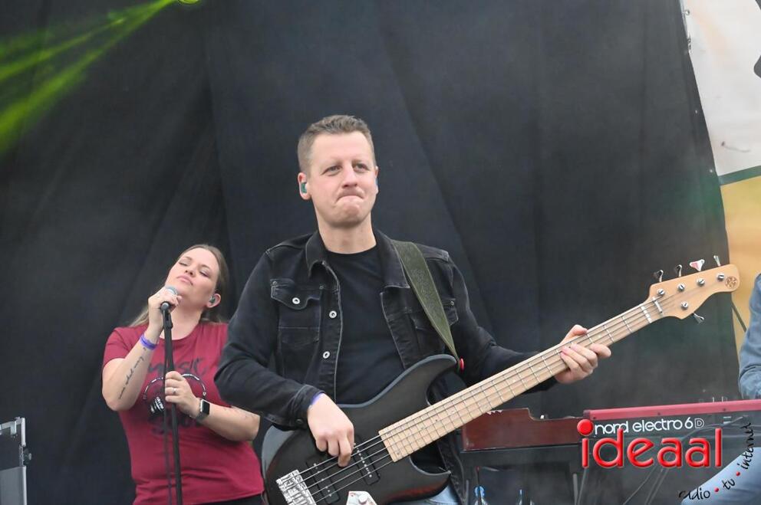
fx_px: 2111
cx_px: 380
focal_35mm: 100
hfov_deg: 20.4
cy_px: 252
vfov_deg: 13.7
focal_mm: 100
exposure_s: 1/5000
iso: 32000
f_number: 18
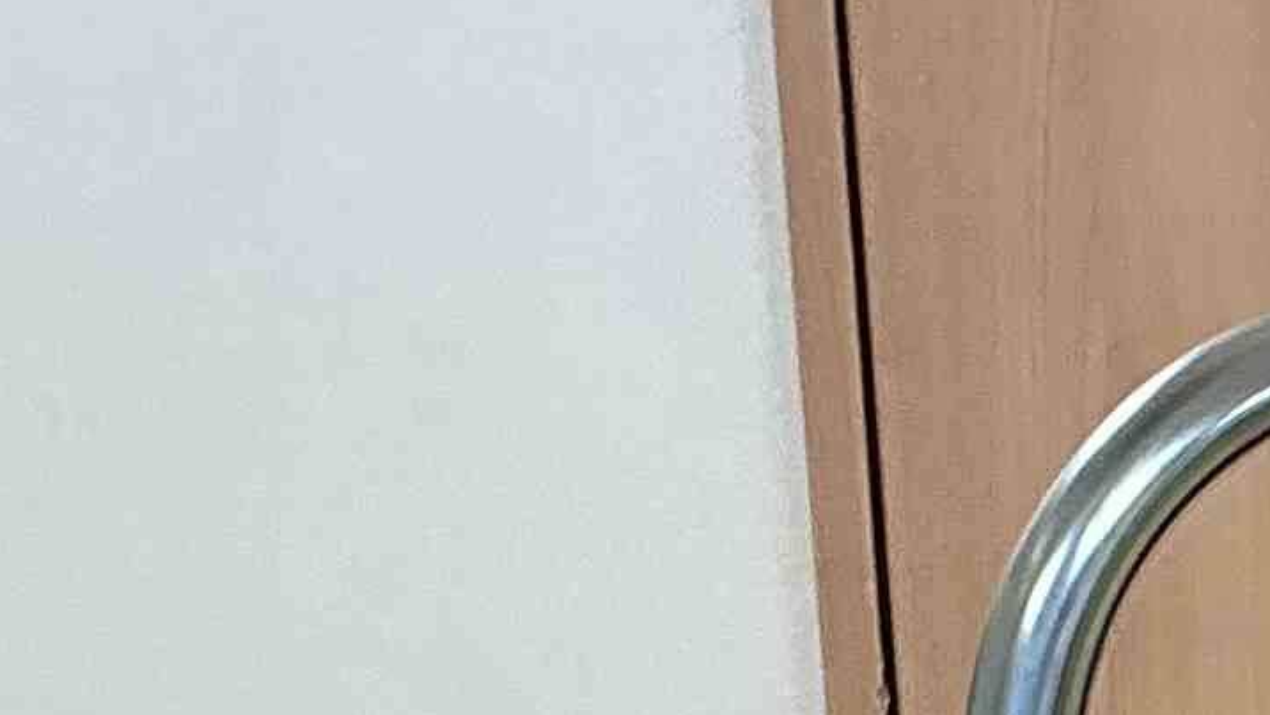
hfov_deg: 11.5
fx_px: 5995
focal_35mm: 178
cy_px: 1590
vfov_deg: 6.5
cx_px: 2026
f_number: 1.8
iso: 32
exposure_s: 1/100
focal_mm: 3
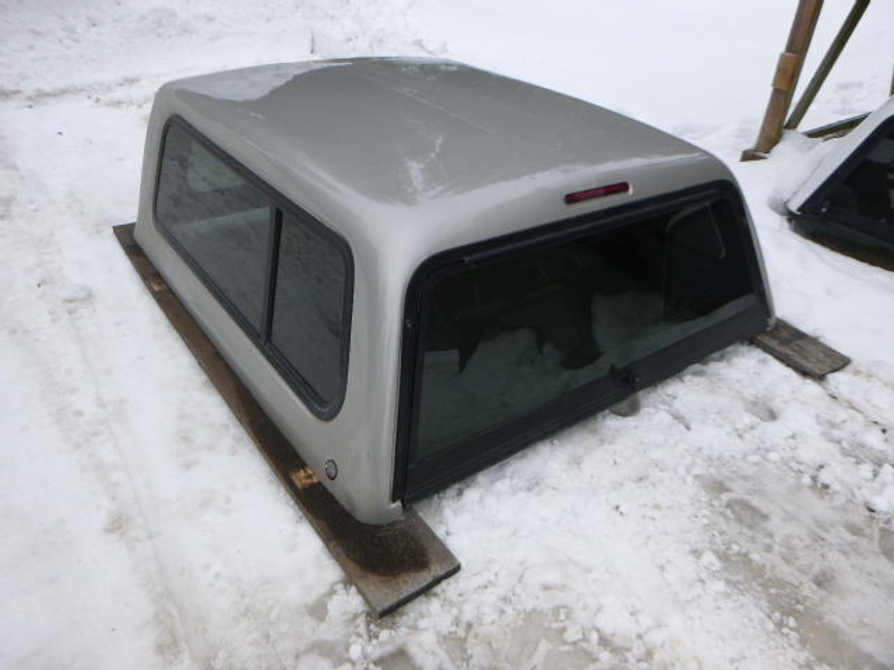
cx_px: 447
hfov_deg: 69.4
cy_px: 335
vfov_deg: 54.9
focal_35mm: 25
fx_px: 646
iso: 100
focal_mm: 4.5
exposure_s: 1/250
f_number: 3.9
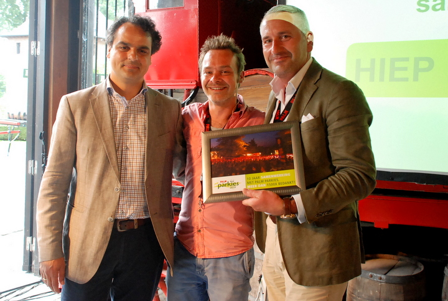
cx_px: 224
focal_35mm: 33
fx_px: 411
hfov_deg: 57.1
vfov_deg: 40.1
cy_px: 150
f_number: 3.8
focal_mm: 22
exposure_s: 1/125
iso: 1000
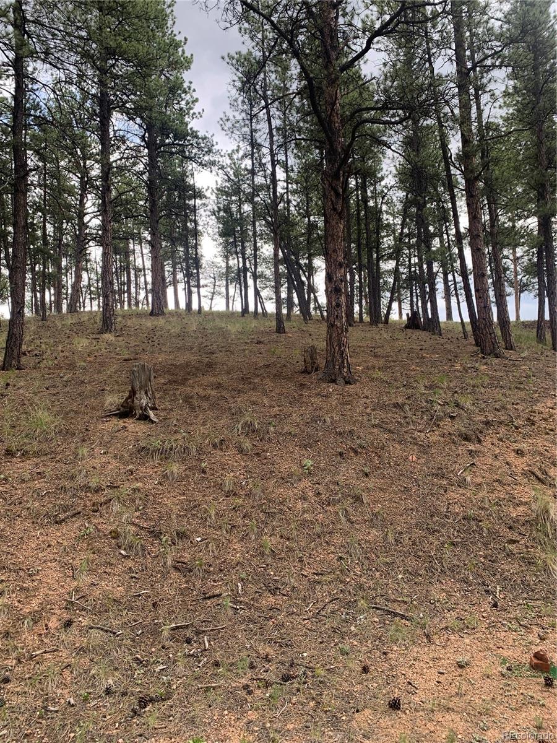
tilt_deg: +6.3
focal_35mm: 26
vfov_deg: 67.3
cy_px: 372
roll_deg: +1.8
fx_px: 558
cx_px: 278
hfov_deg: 53.1
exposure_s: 1/203
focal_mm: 4.25
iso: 25
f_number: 1.8
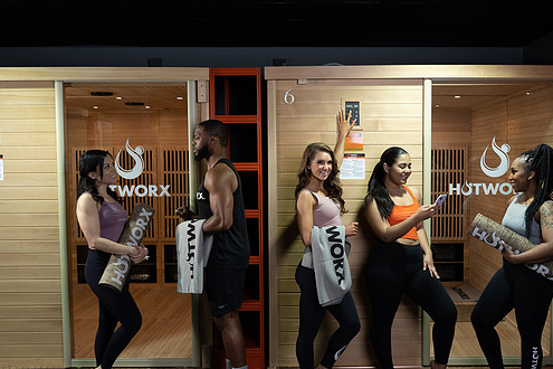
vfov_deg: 32.6
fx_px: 630
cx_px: 320
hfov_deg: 47.2
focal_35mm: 41
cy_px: 197
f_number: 4.5
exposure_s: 1/125
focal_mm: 35
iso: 640
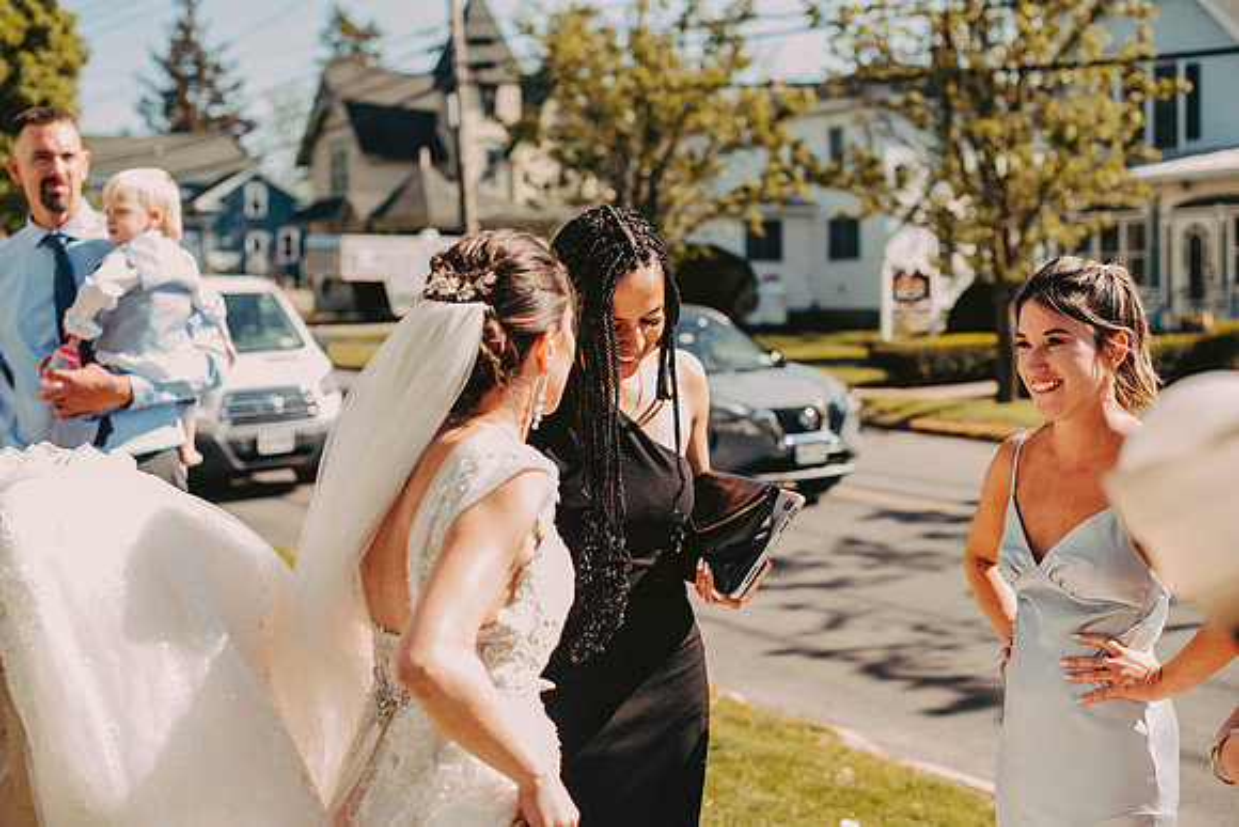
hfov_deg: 39.6
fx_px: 1721
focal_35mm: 50
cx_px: 620
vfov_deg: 27.0
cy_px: 414
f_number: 2.8
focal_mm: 50
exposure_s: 1/640
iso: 200
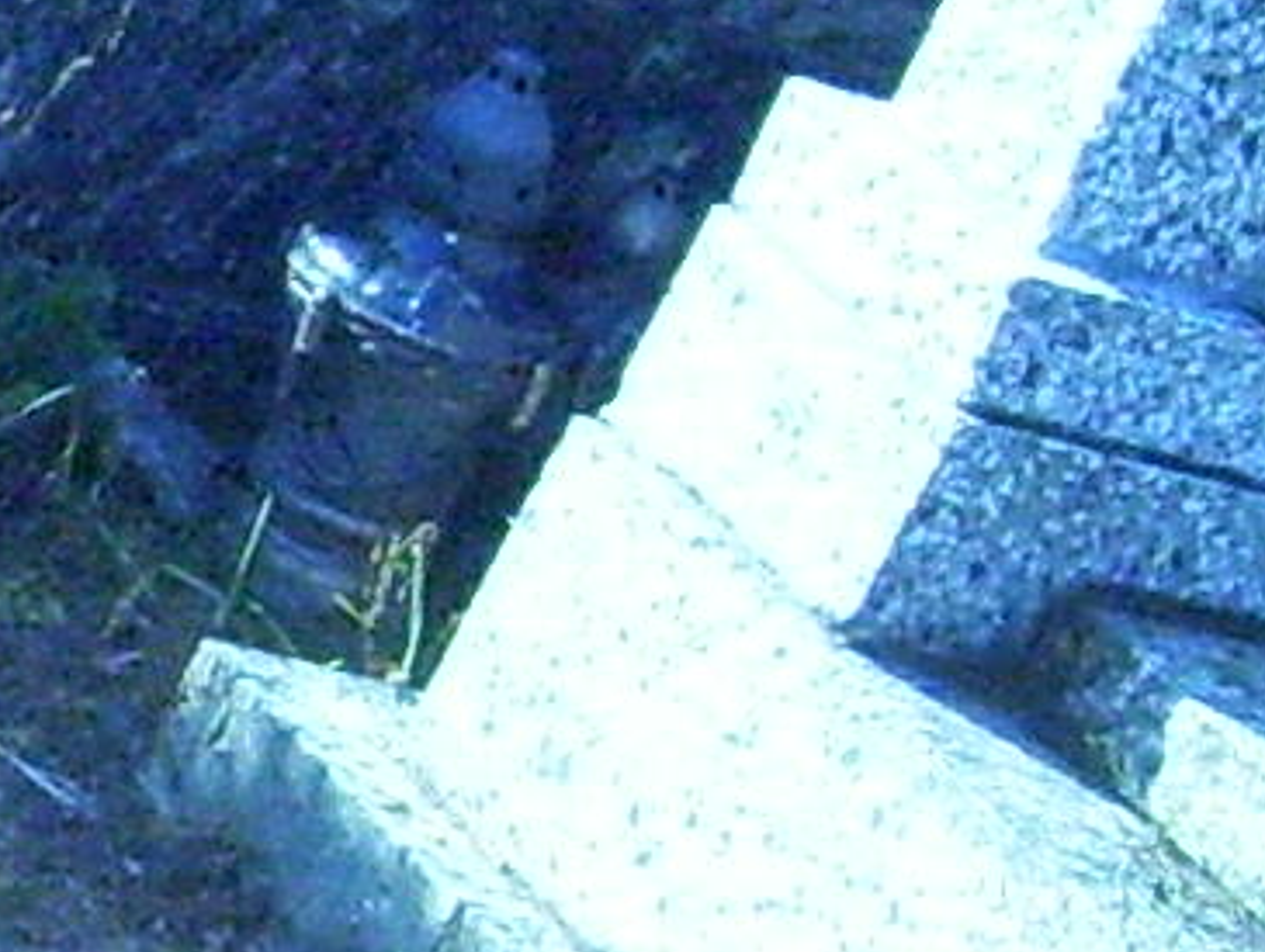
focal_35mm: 281
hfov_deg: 6.8
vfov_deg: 5.3
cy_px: 564
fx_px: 10286
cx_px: -1372
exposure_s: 1/1000
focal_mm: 6
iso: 400
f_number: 4.8
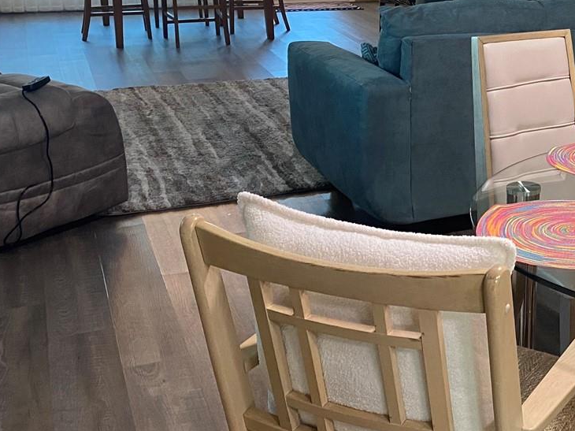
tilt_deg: -14.9
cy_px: 124
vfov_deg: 25.4
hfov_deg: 30.9
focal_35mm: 57
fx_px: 947
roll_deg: -1.4
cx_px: 595
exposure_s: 1/60
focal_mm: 4.25
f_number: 1.8
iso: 200
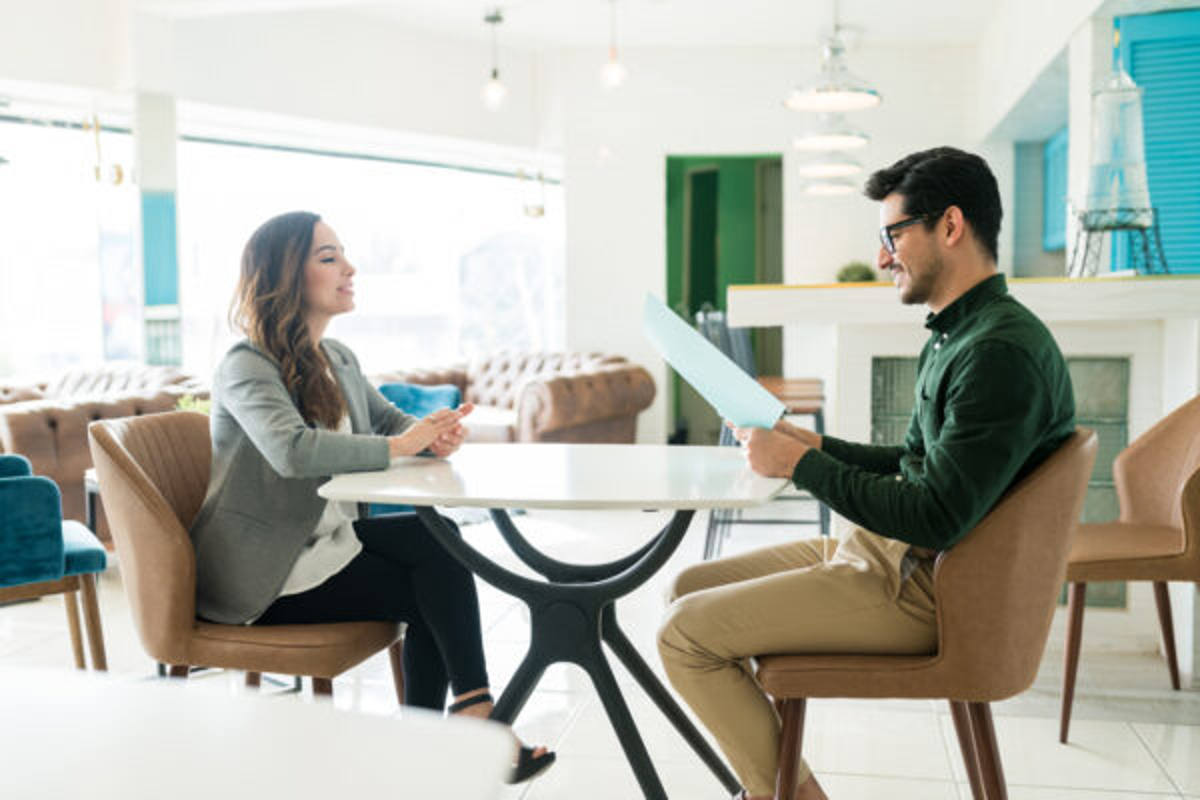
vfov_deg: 37.9
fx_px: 1167
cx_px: 600
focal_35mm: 35
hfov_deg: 54.4
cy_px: 400
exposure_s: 1/200
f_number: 1.8
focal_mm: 35
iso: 100
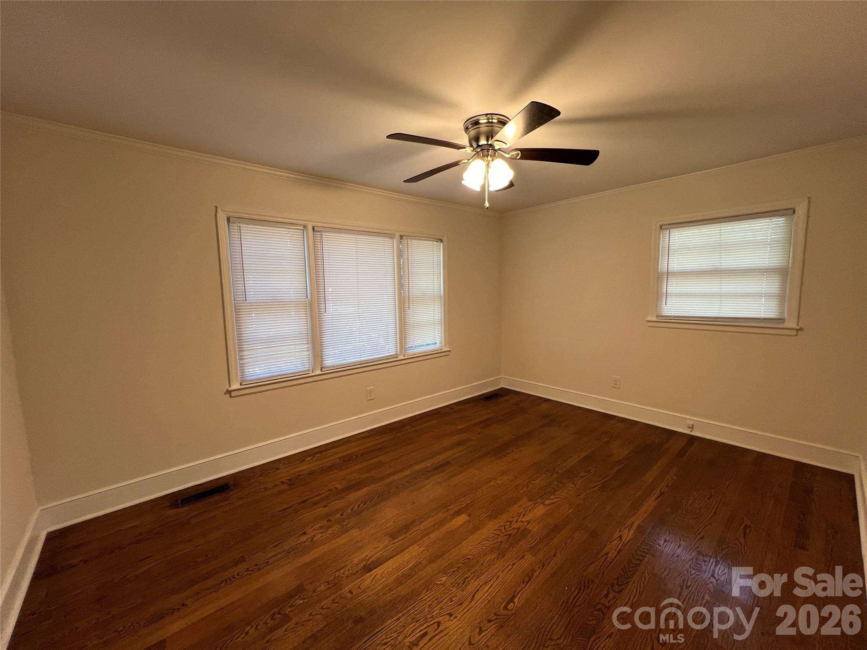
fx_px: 326
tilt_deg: -6.6
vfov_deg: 89.9
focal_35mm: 13
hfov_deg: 106.2
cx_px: 434
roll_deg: +0.1
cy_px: 325
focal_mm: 1.57
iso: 160
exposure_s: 1/60
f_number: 1.8
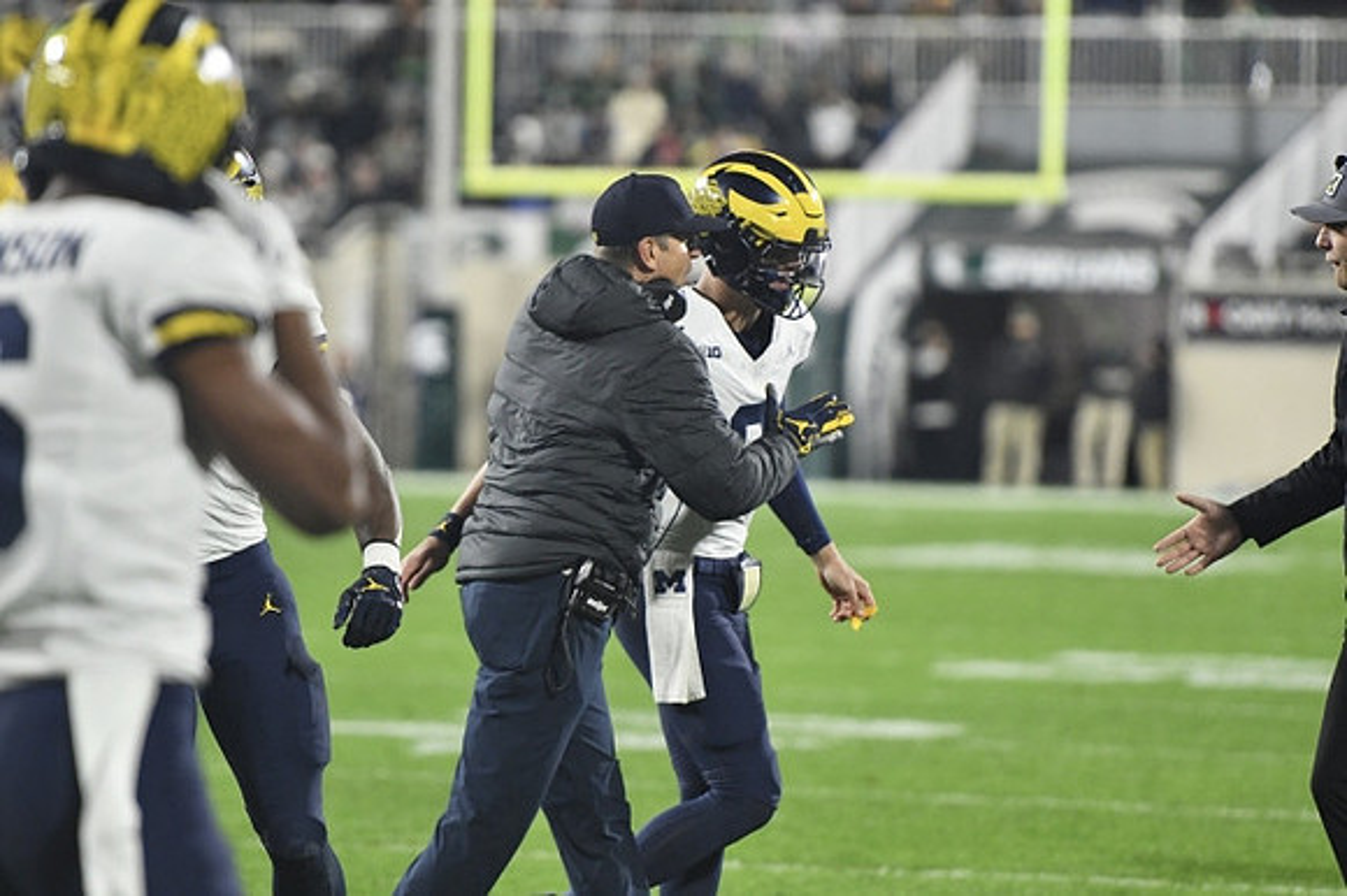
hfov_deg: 6.9
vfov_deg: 4.6
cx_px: 674
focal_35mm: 300
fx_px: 11218
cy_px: 448
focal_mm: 200
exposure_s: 1/1250
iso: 3200
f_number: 2.8
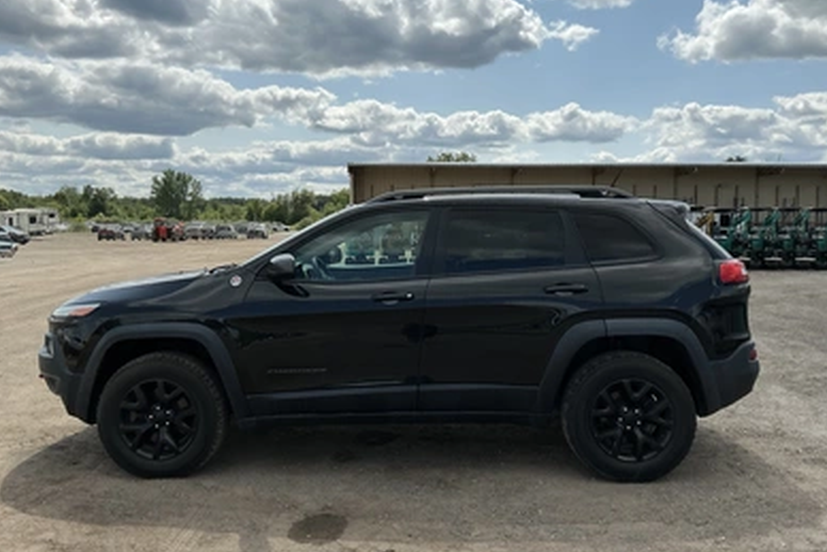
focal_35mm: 30
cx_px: 409
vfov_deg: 43.6
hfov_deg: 61.9
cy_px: 243
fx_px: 689
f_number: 1.8
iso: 25
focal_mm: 3
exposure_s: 1/3125
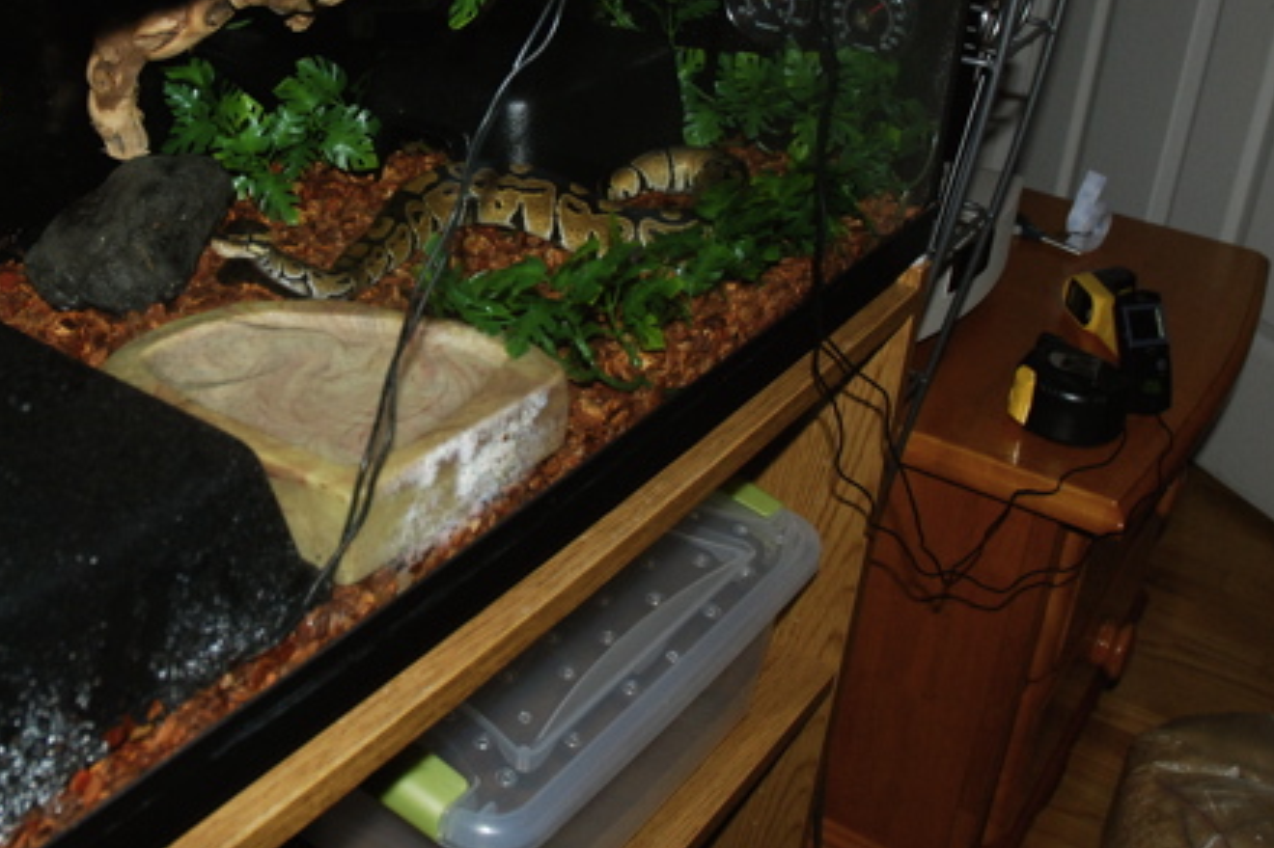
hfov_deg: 44.8
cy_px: 229
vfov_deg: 30.7
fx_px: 1521
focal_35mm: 43
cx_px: 426
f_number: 6.3
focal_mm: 18
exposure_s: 1/125
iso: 500
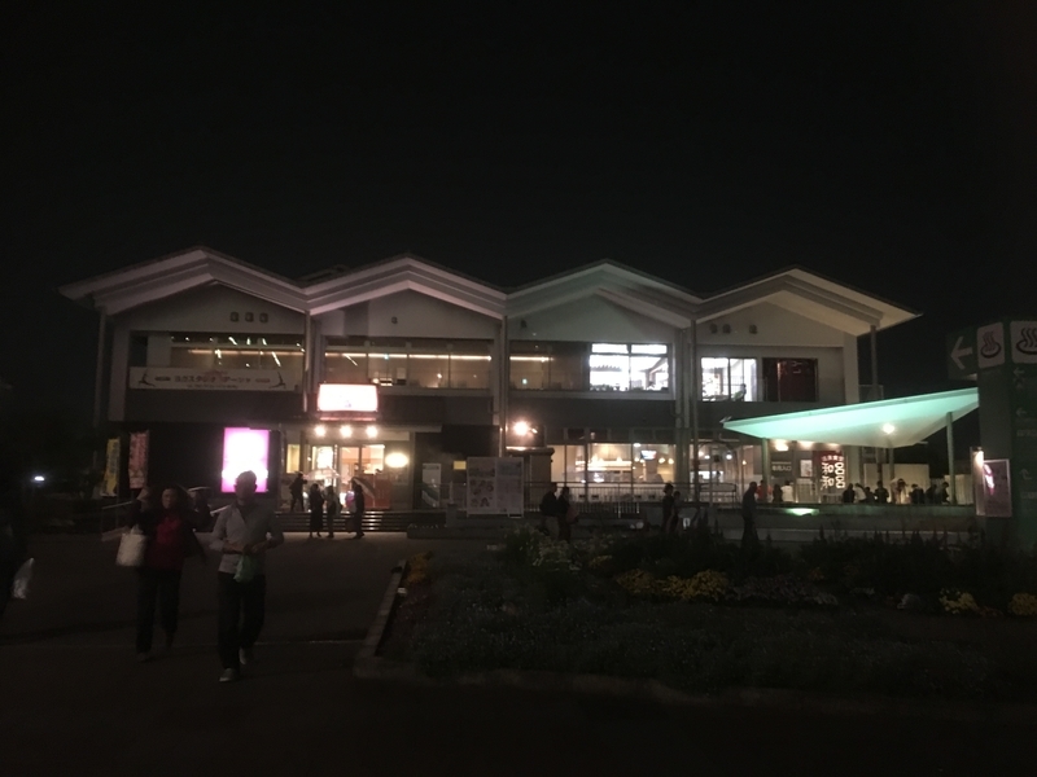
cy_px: 388
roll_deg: +0.2
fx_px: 869
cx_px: 518
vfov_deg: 48.2
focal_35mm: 29
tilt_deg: +6.1
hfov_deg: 61.7
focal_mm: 4.15
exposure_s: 1/15
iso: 400
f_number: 2.2
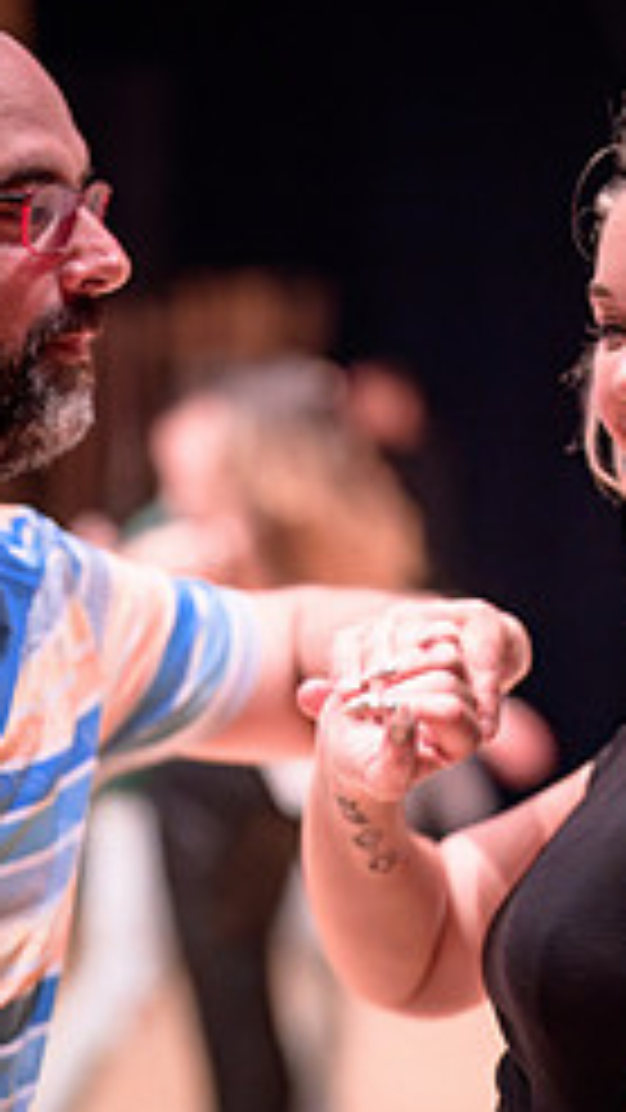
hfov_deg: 9.9
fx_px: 3628
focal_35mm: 123
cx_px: 306
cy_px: 777
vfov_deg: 17.4
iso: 1250
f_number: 1.4
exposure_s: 1/250
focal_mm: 50
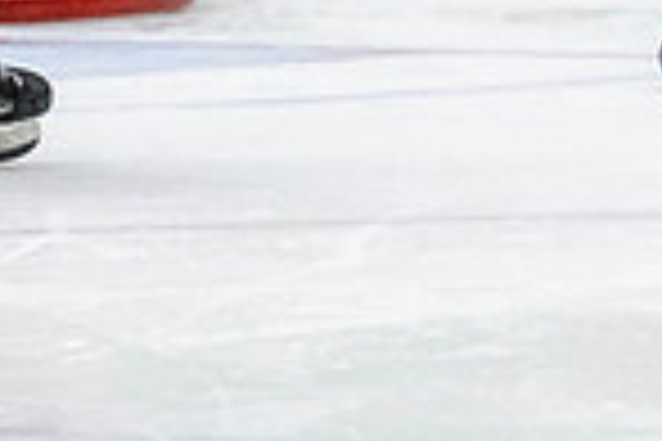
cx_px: -294
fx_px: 21697
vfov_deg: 1.2
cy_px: -304
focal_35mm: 1180
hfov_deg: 1.7
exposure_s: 1/640
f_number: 2.8
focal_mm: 116
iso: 3200
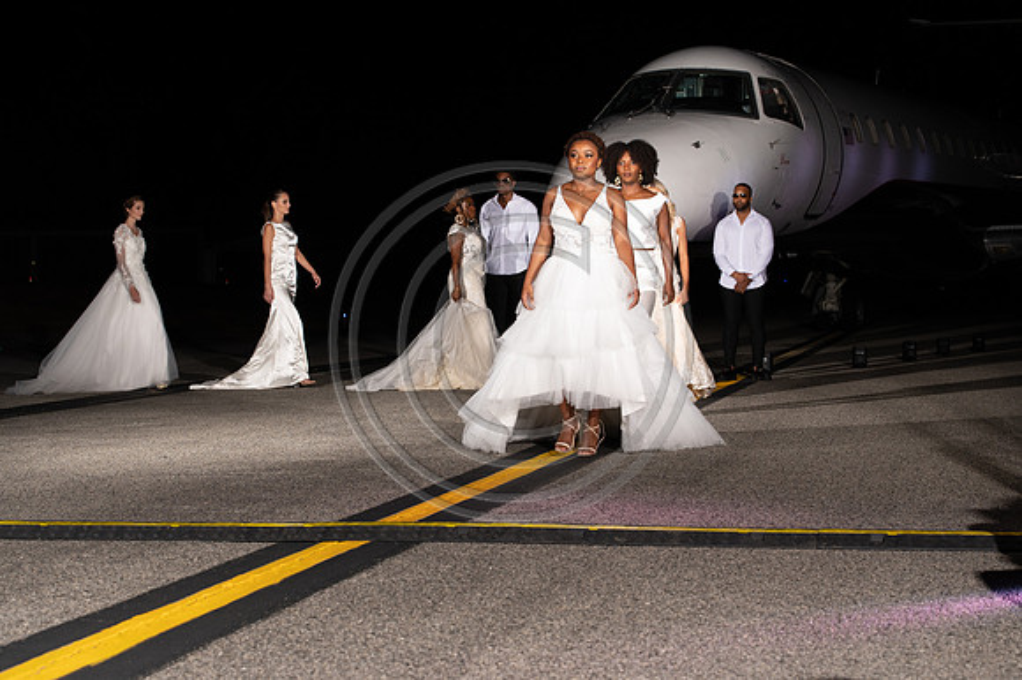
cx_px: 511
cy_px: 340
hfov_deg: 28.9
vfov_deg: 19.4
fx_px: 1986
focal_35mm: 70
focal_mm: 70
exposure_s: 1/200
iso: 1000
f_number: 6.3
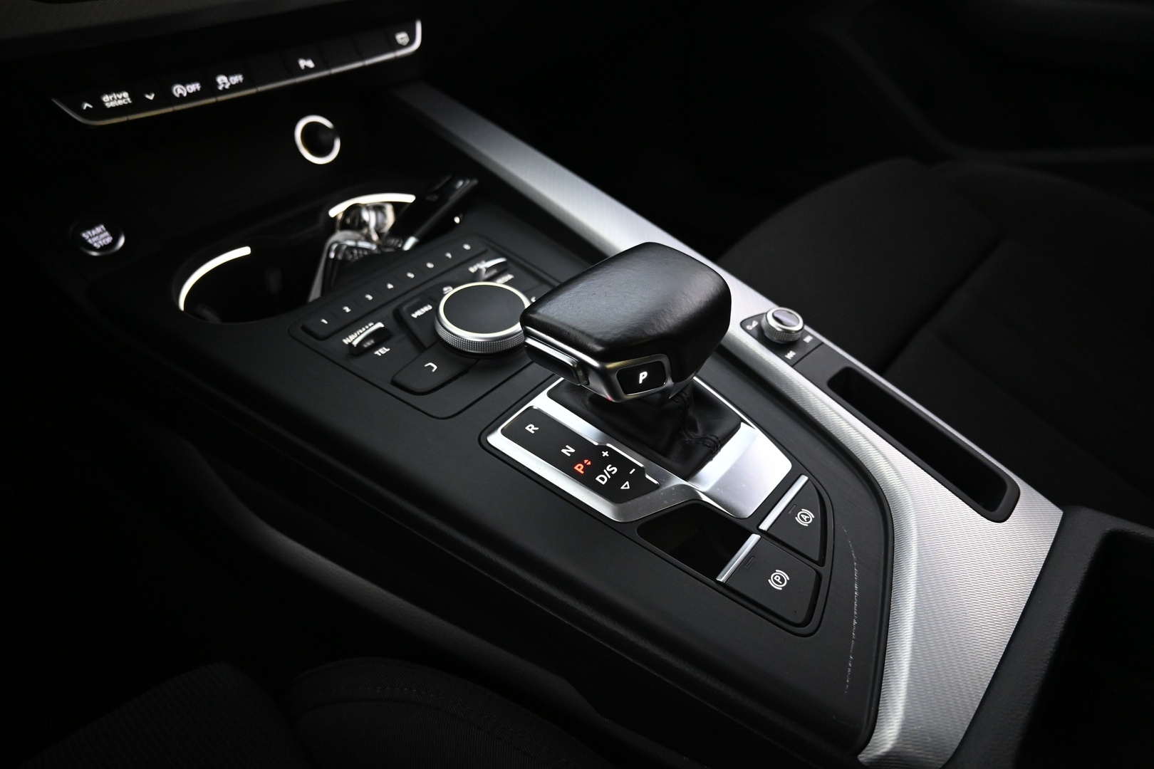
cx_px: 577
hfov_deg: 73.7
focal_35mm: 24
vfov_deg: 53.1
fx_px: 769
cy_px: 384
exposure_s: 1/25
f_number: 3.5
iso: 2500
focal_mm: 16
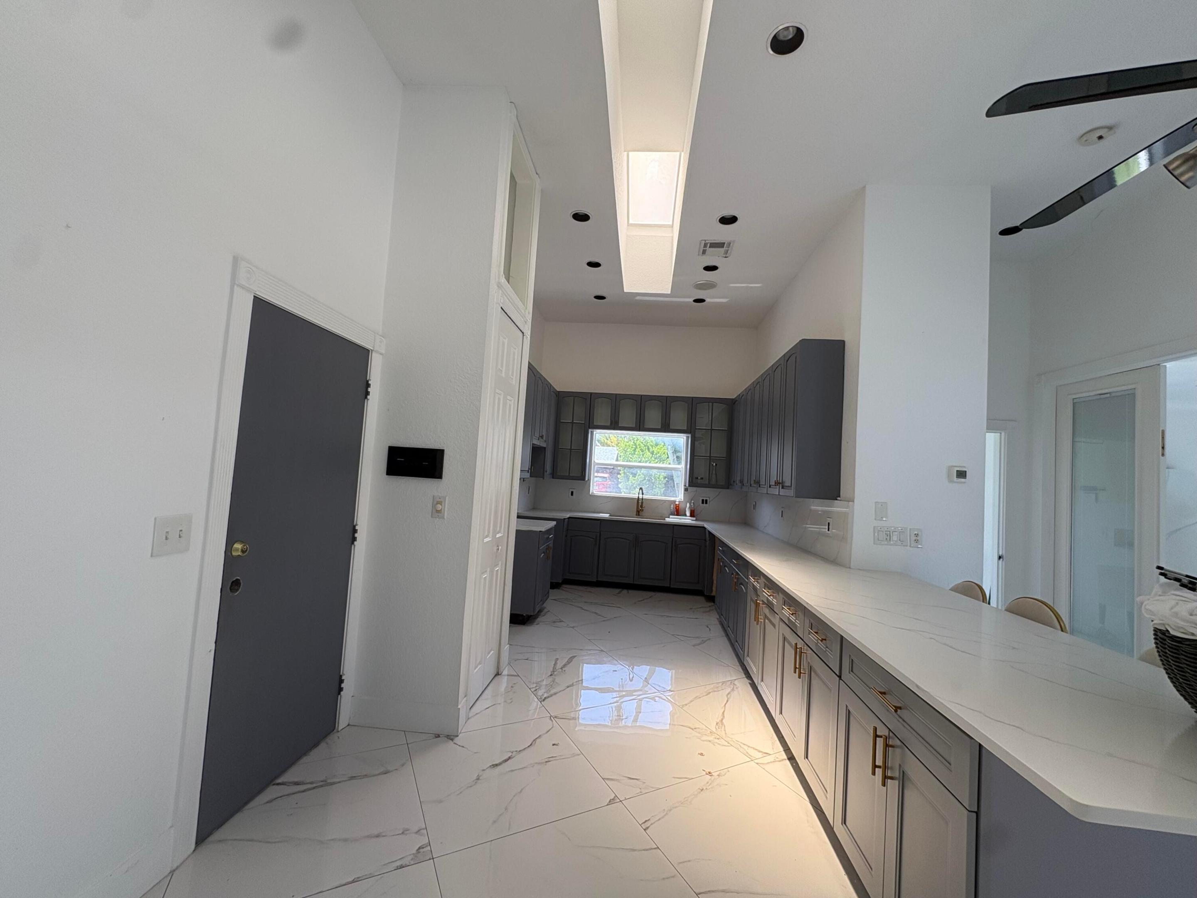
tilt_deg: +2.8
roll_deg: -2.6
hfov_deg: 102.1
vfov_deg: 85.7
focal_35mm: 14
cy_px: 449
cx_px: 598
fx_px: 484
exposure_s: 1/135
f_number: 2.2
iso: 64
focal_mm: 2.22
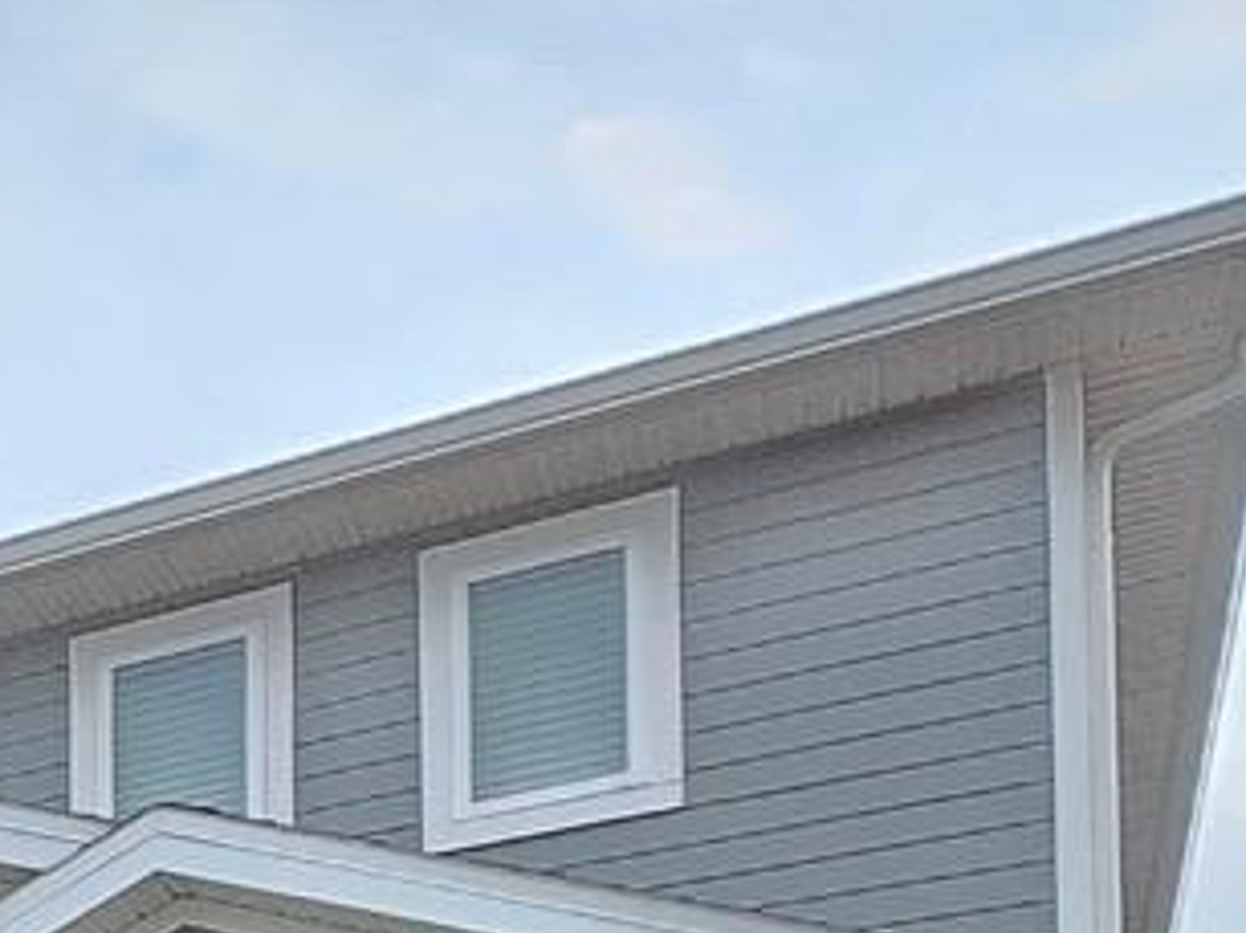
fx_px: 2446
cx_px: -965
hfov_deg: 20.6
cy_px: 1699
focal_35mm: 68
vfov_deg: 17.4
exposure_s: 1/60
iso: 320
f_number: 2.2
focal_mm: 1.7
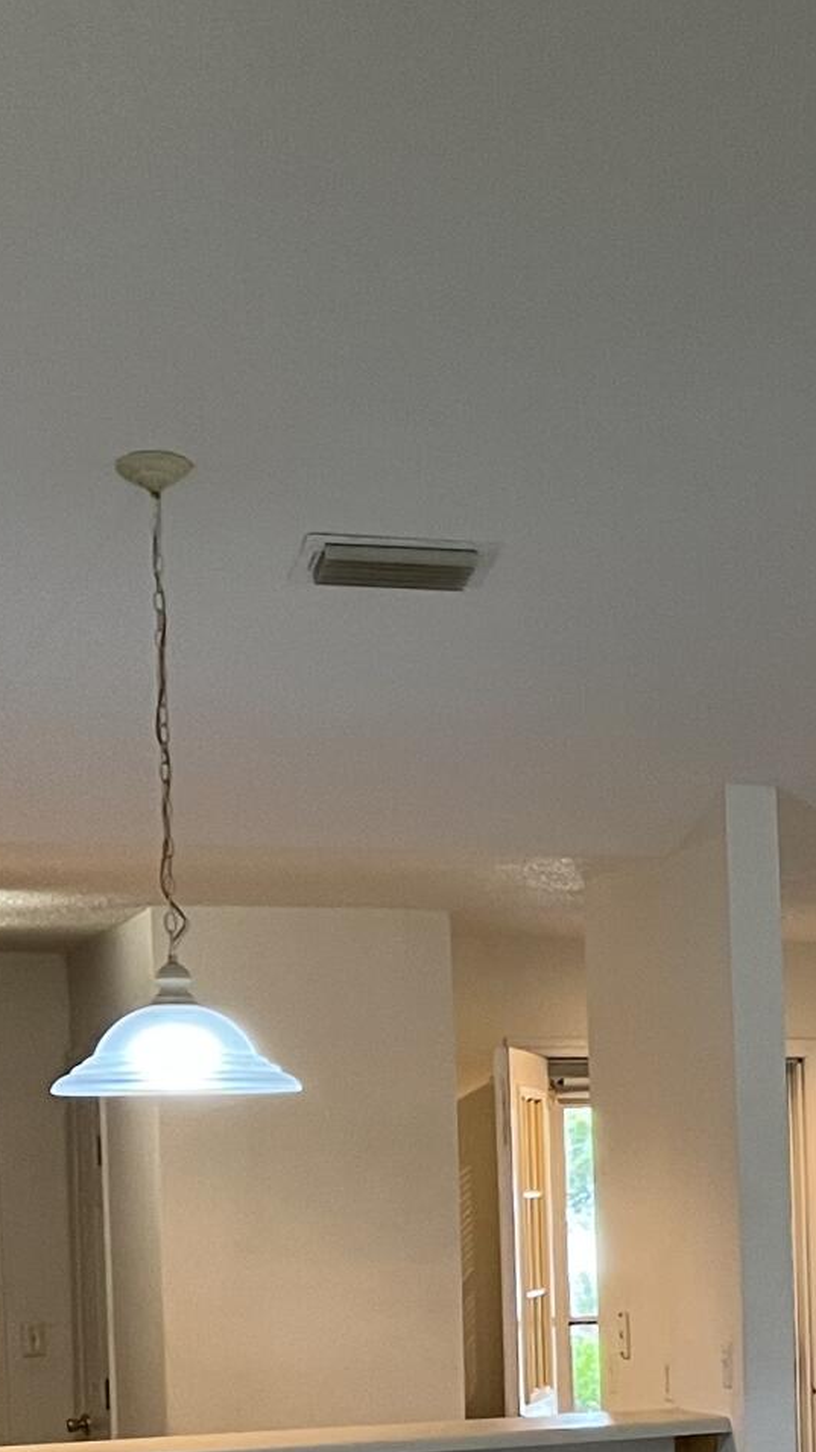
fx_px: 3424
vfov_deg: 23.5
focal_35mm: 89
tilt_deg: -0.5
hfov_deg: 12.4
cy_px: 1207
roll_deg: +1.9
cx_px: 1456
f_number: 1.5
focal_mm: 5.7
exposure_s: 1/60
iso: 160
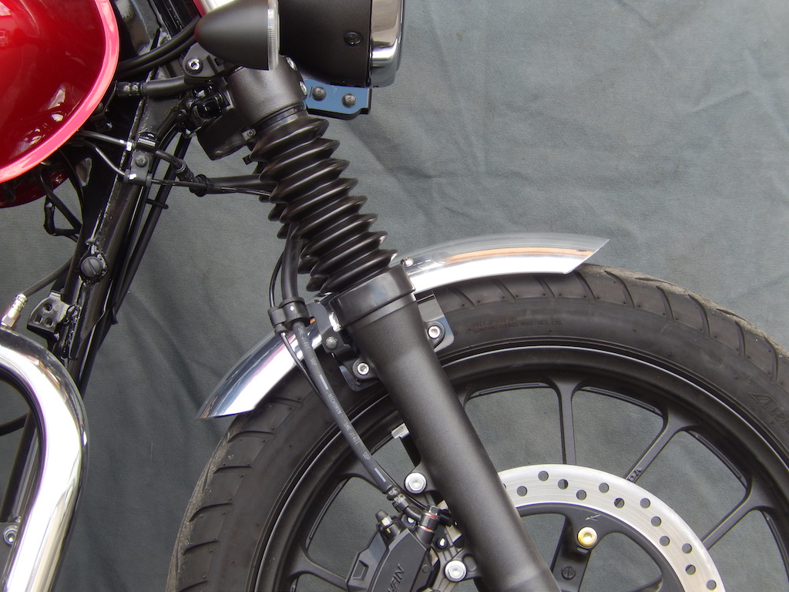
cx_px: 394
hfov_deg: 14.7
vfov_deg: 11.1
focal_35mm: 134
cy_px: 296
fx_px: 3054
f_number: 5.6
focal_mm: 24.1
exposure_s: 1/60
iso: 125
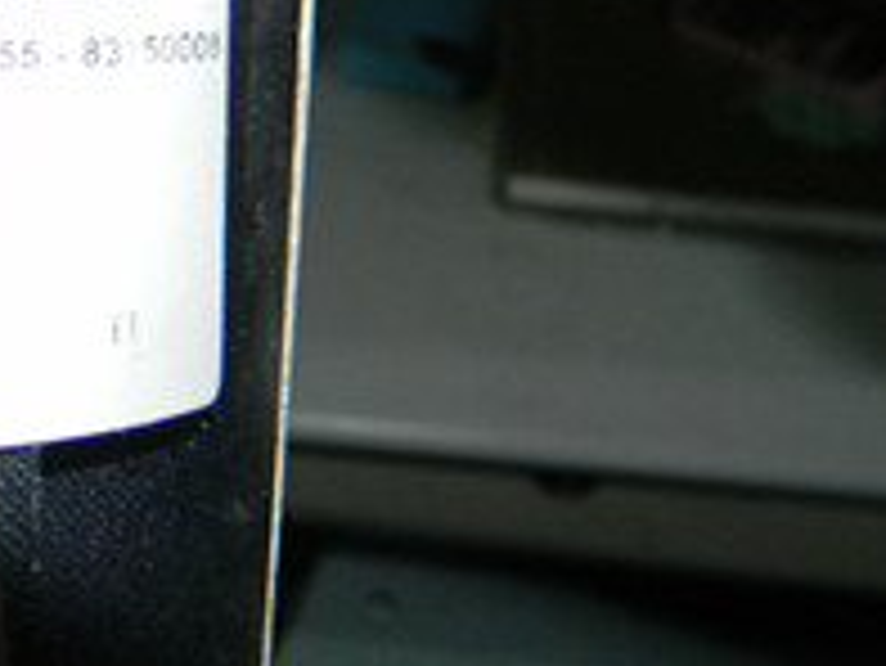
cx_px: -229
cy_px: 74
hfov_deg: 24.3
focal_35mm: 71
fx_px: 1818
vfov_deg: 20.4
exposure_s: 1/26
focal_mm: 5
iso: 200
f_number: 3.5
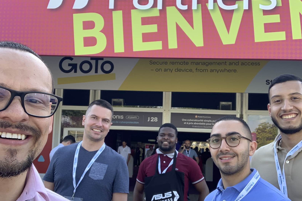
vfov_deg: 31.1
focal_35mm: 43
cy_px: 115
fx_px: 361
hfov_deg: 45.4
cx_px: 152
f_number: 2.2
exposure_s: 1/130
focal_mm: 2.87
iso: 16
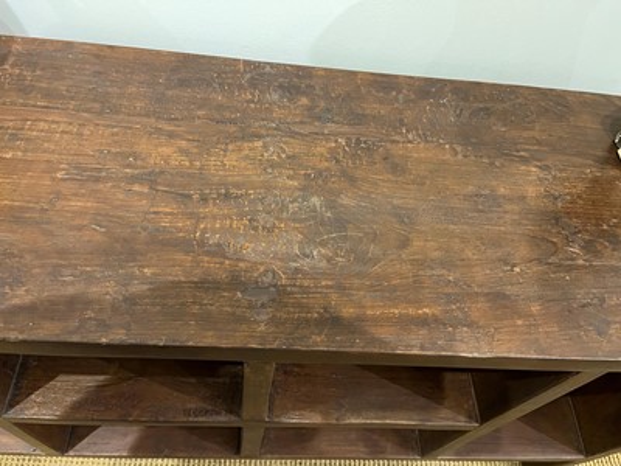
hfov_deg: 67.3
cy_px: 233
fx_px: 466
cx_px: 310
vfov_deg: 53.1
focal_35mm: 26
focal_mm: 5.1
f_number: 1.6
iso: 400
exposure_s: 1/33
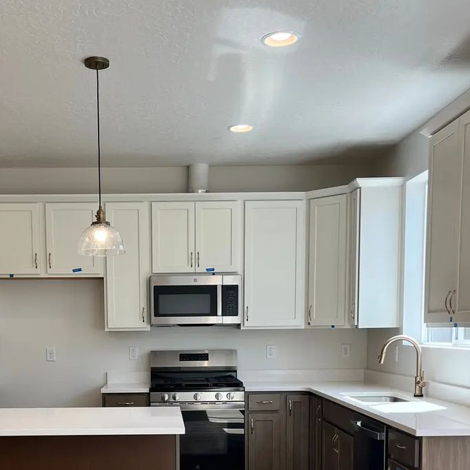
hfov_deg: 36.4
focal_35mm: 46
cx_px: 159
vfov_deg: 35.2
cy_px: 396
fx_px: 707
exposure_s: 1/304
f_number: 1.6
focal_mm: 5.1
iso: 50
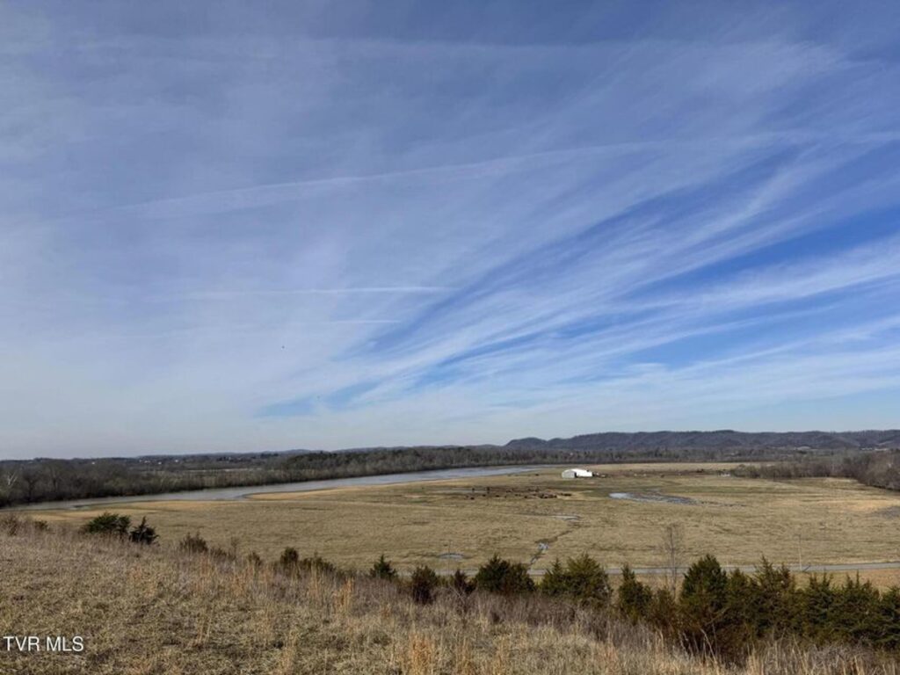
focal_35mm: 24
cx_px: 450
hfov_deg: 71.6
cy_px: 338
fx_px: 624
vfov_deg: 56.8
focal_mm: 6.76
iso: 80
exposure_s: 1/9009
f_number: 1.78
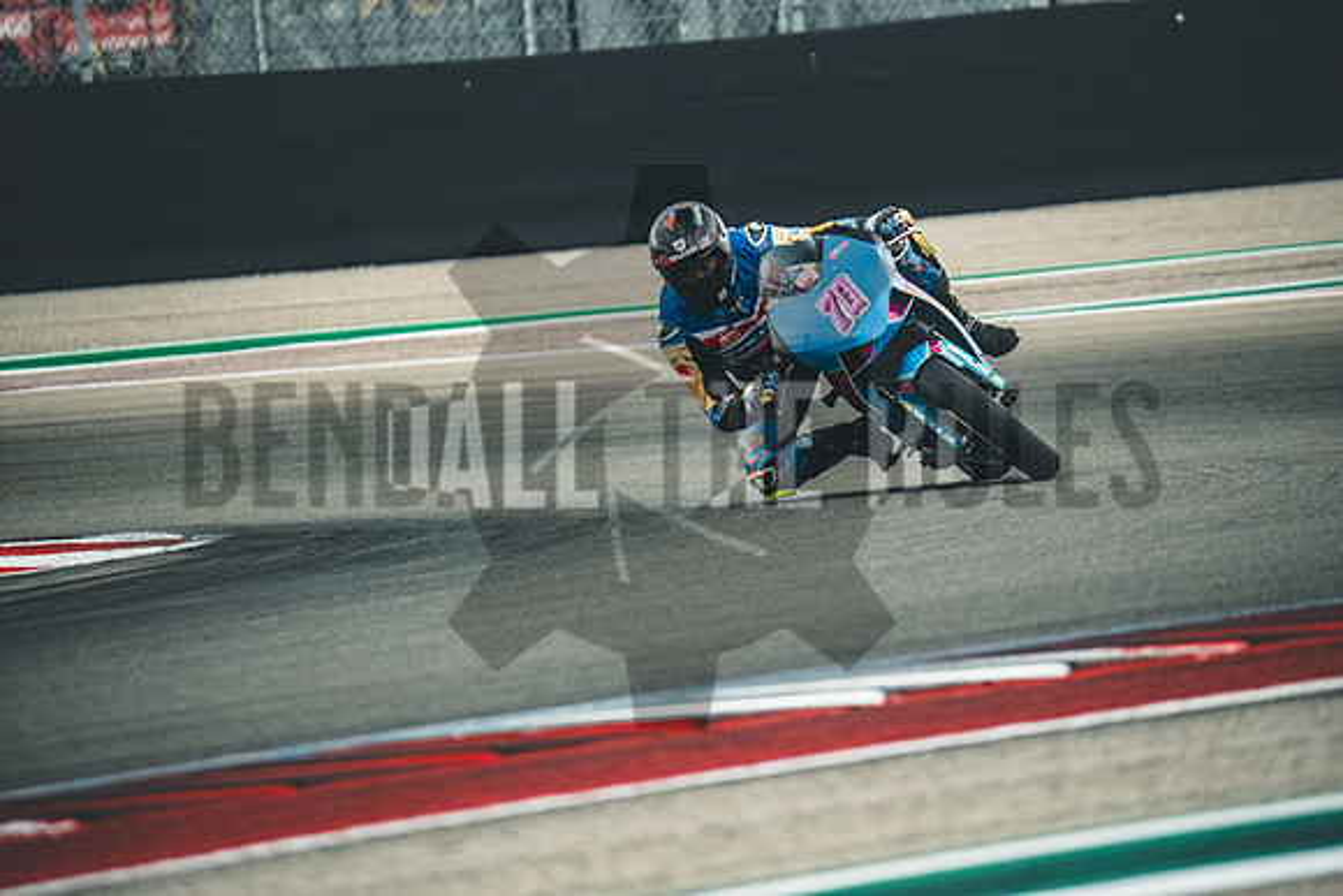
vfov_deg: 2.3
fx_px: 22388
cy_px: 448
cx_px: 672
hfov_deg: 3.4
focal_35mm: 600
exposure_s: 1/2000
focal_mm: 400
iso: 2500
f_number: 5.6
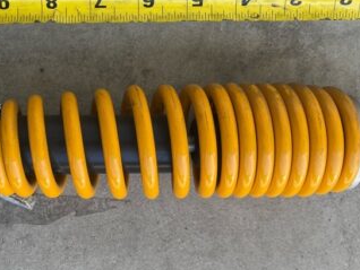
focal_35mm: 49
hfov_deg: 38.5
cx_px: 127
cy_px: 122
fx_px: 510
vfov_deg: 29.7
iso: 32
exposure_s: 1/569
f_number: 1.6
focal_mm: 5.1
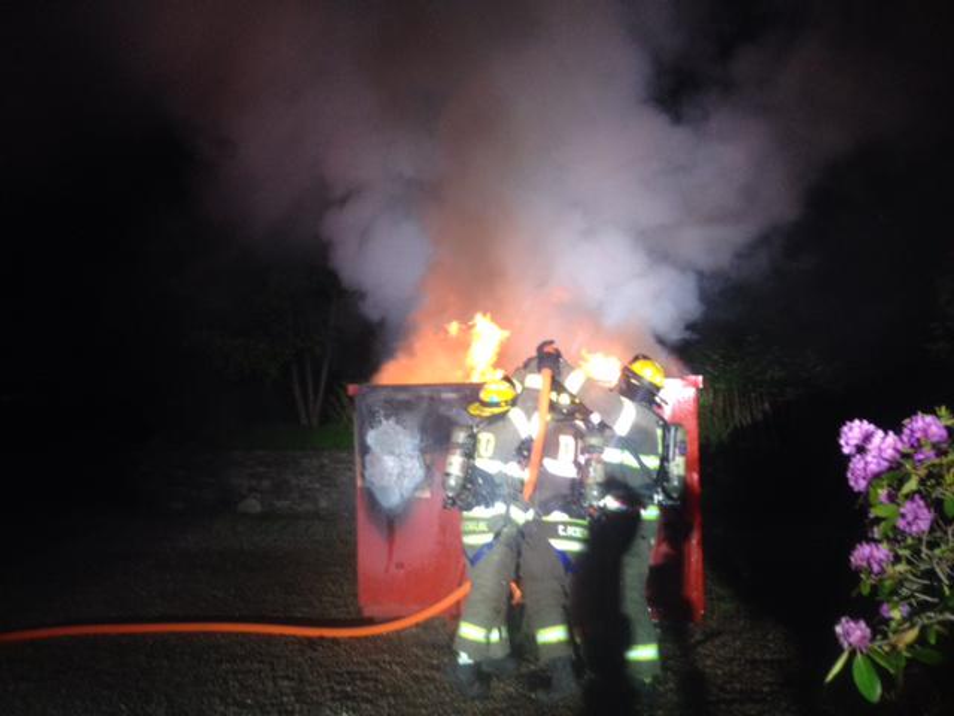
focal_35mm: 33
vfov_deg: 42.9
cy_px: 358
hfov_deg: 55.4
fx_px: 909
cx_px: 477
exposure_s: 1/20
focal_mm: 4.12
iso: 200
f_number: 2.4
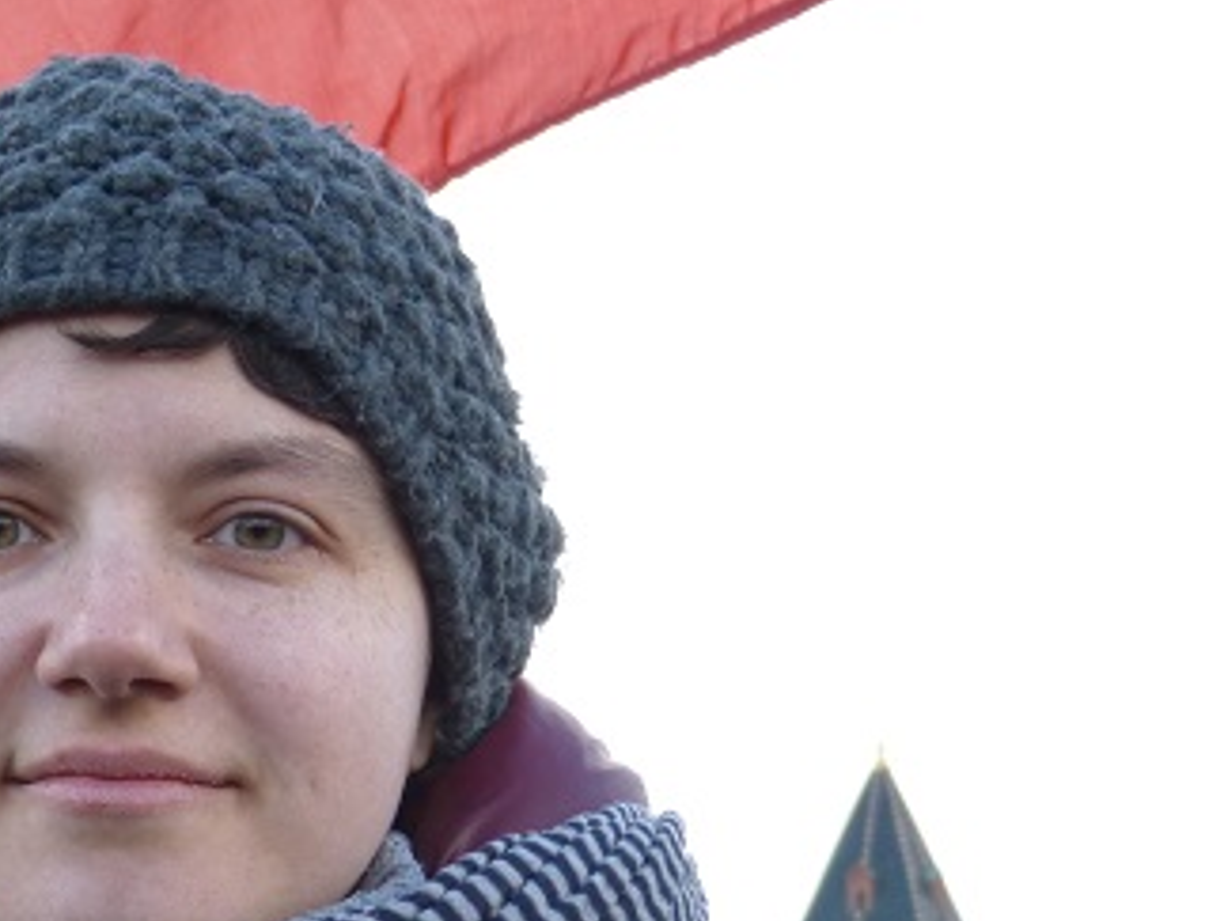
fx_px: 4885
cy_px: 993
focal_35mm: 138
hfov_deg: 14.3
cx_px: 527
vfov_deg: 10.6
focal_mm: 11
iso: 100
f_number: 3.3
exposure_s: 1/320
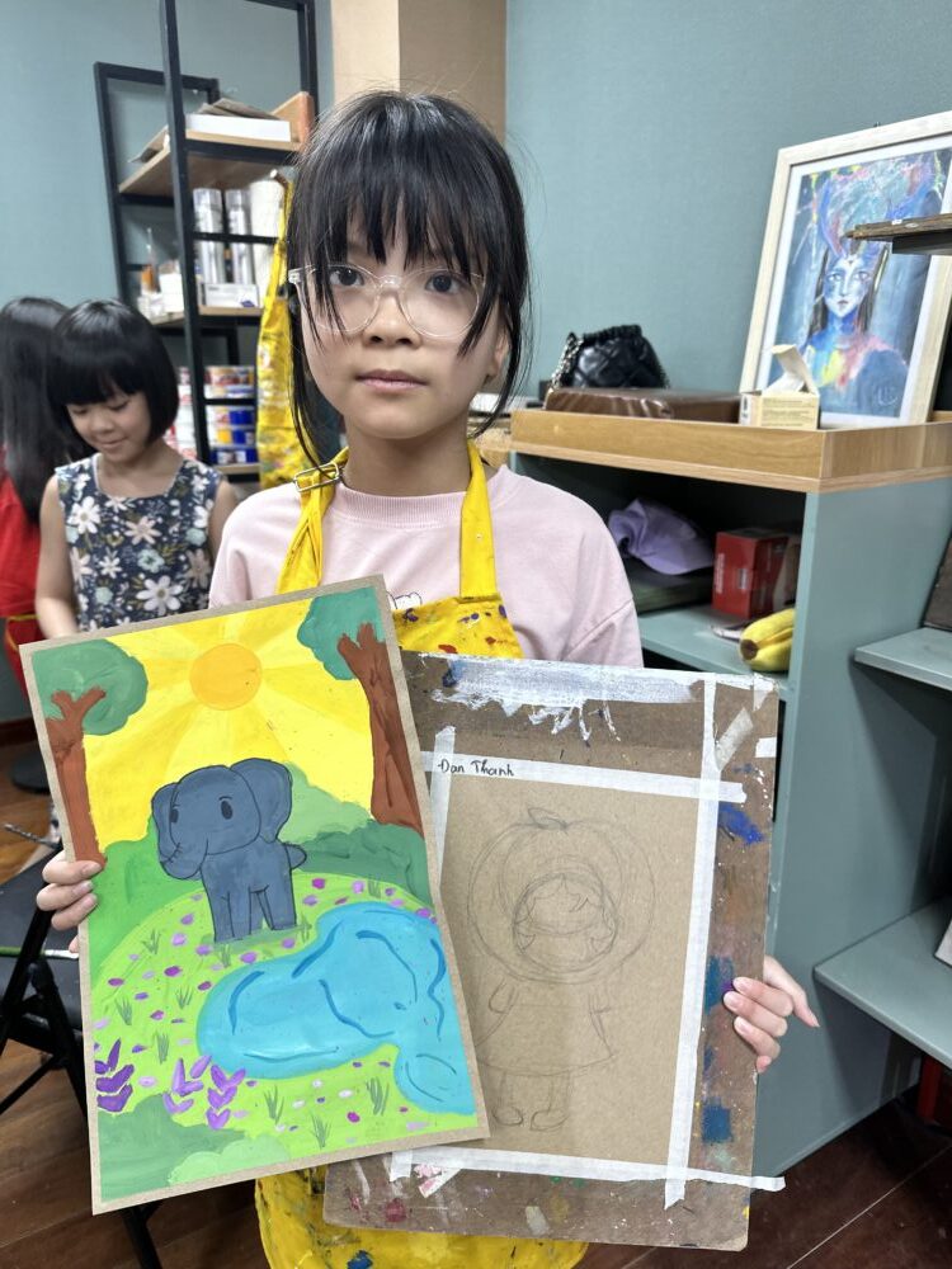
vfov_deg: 71.6
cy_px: 634
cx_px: 476
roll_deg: -0.4
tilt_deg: -16.1
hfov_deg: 56.8
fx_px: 880
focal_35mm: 24
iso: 125
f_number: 1.78
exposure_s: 1/100
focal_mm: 6.86
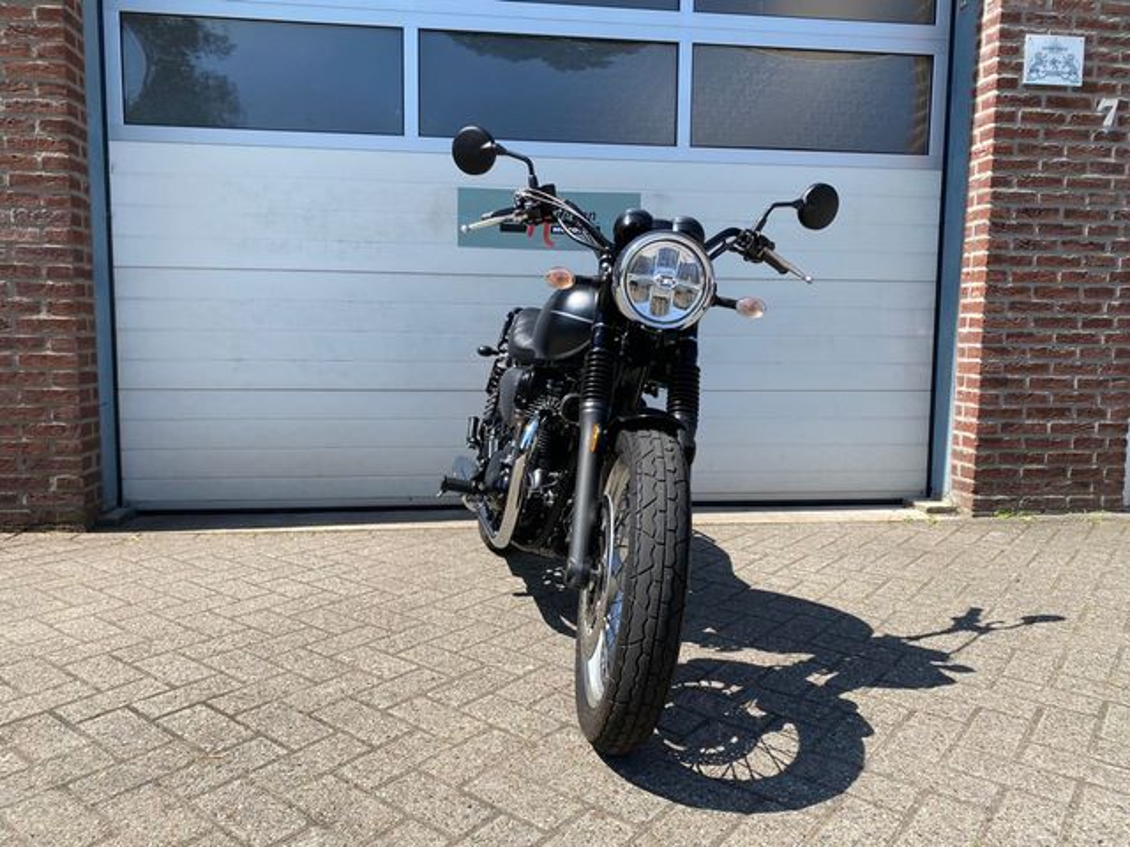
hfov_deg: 67.3
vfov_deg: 53.1
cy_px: 424
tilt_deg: -5.6
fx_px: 849
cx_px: 565
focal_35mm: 26
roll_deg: -1.2
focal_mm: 4.25
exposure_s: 1/1629
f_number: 1.8
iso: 32
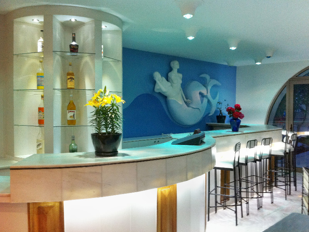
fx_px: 312
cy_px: 116
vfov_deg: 40.7
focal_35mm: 35
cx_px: 154
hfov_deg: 52.6
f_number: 2.8
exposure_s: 1/15
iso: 200
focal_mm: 3.85
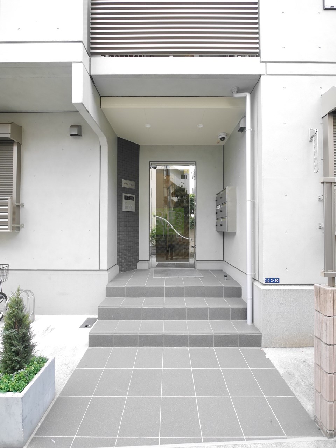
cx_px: 168
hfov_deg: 85.7
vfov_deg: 102.1
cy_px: 224
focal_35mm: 14
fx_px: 181
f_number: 4
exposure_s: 1/60
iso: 1250
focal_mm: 7
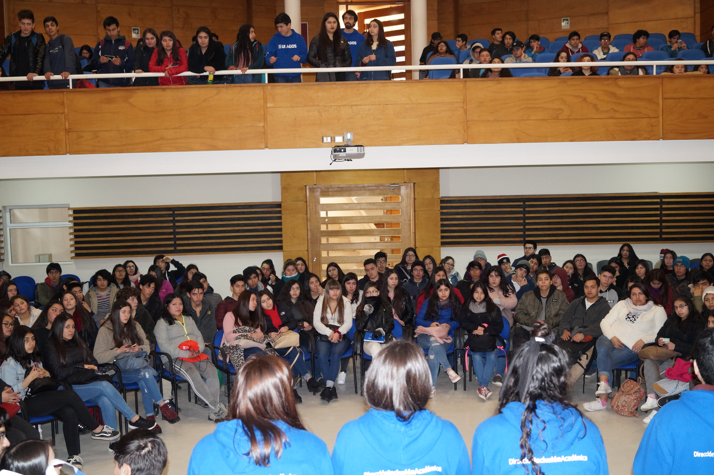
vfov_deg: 36.8
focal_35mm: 36
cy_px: 238
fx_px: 714
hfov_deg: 53.2
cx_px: 357
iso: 1000
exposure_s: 1/60
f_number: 4
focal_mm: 24
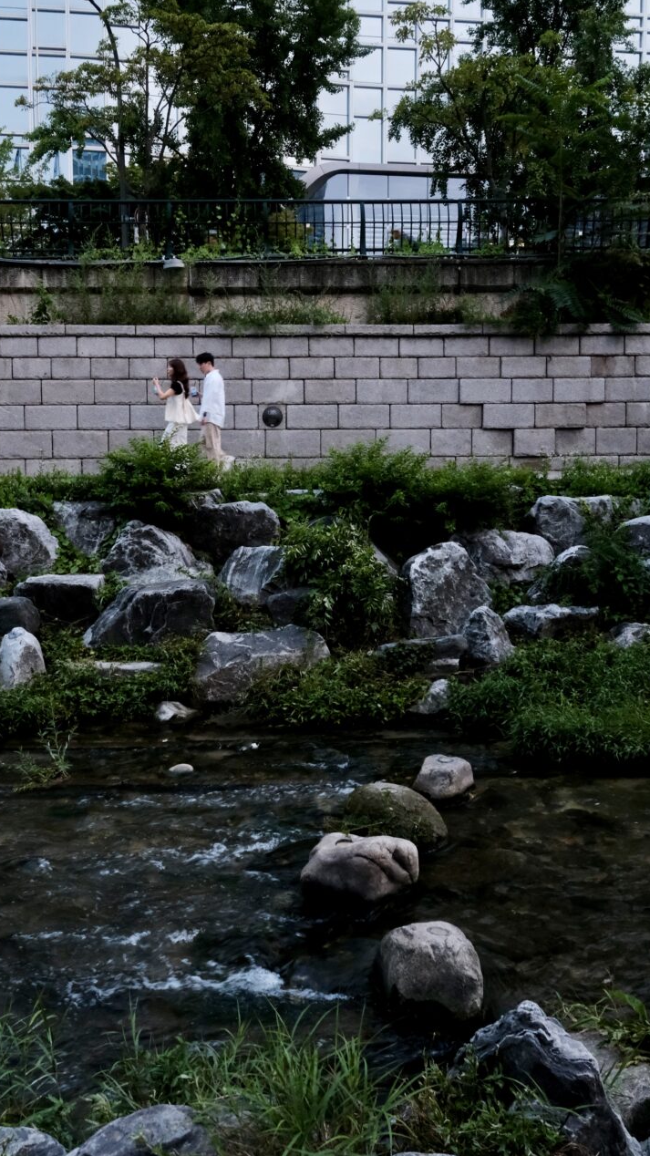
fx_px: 1134
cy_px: 574
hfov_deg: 31.9
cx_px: 275
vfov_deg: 54.0
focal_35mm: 37
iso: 3200
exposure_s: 1/45
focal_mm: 23
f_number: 6.4
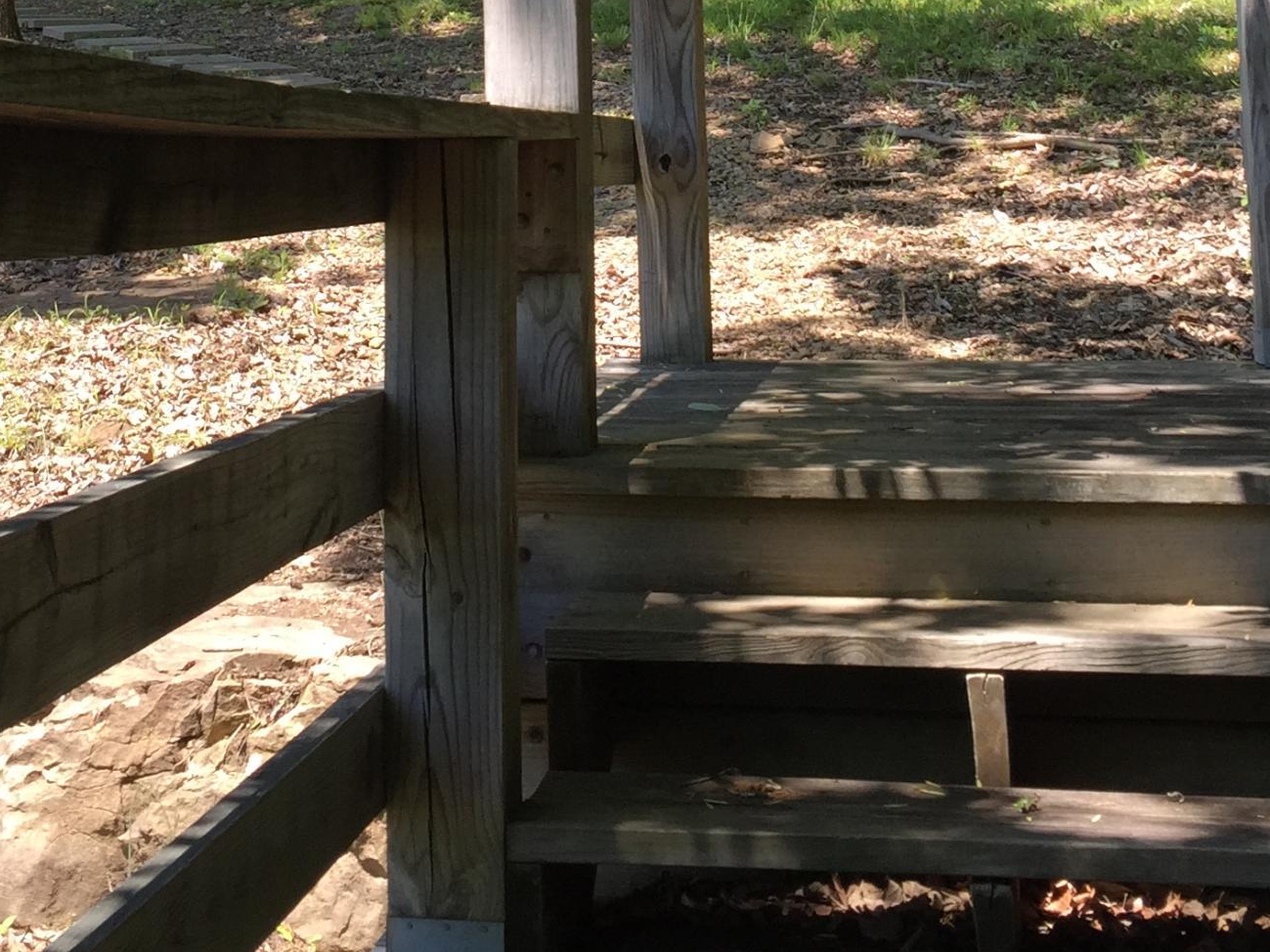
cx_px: 492
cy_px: -129
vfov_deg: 20.7
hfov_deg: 28.9
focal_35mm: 67
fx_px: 2458
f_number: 2.2
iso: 32
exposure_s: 1/377
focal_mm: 4.15
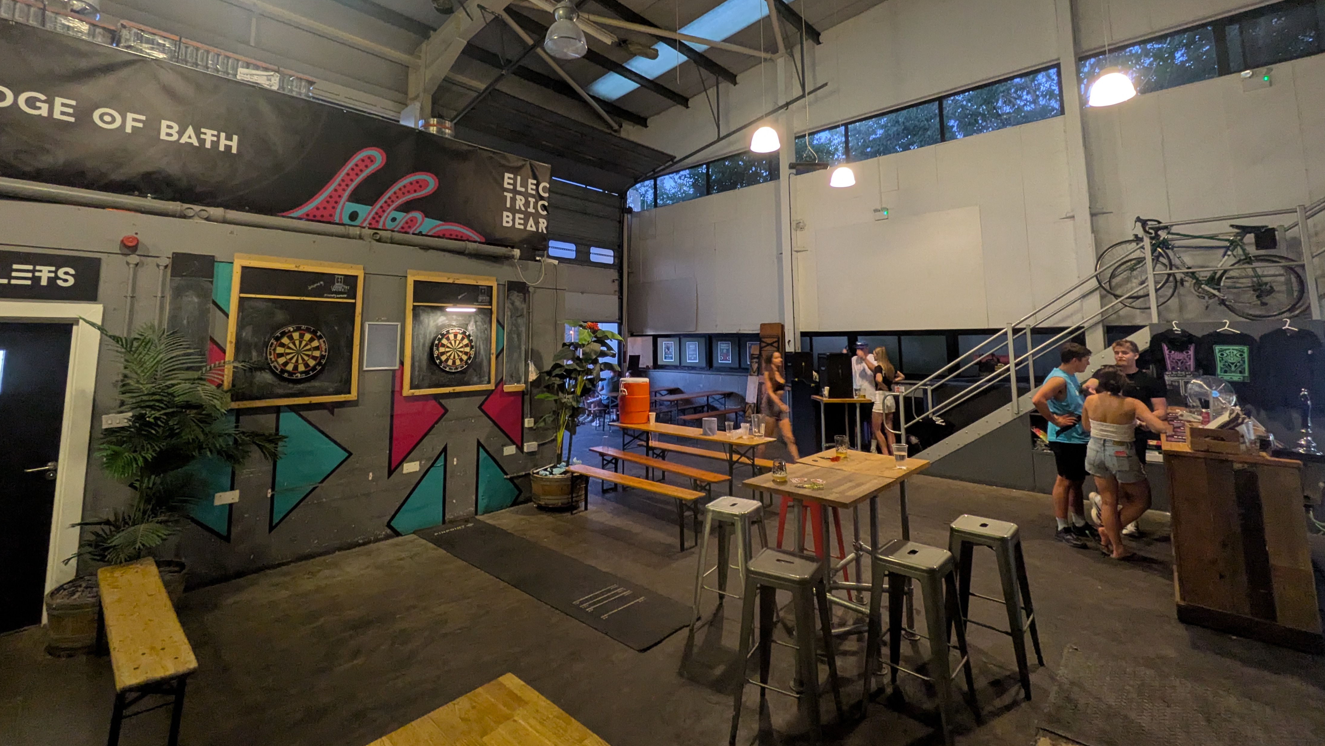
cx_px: 658
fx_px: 562
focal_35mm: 16
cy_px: 277
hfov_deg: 99.4
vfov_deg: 66.0
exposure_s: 1/25
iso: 278
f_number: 2.2
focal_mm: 1.83
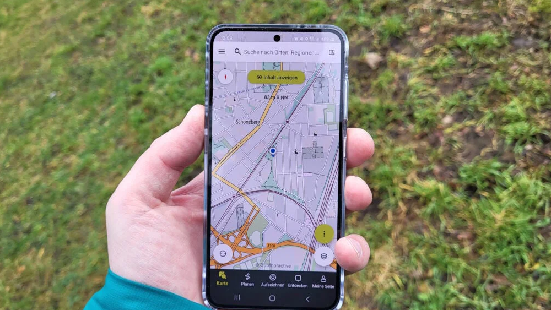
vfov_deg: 40.2
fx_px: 424
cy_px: 161
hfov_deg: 66.1
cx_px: 272
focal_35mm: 29
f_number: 1.8
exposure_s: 1/292
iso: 40
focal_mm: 5.4
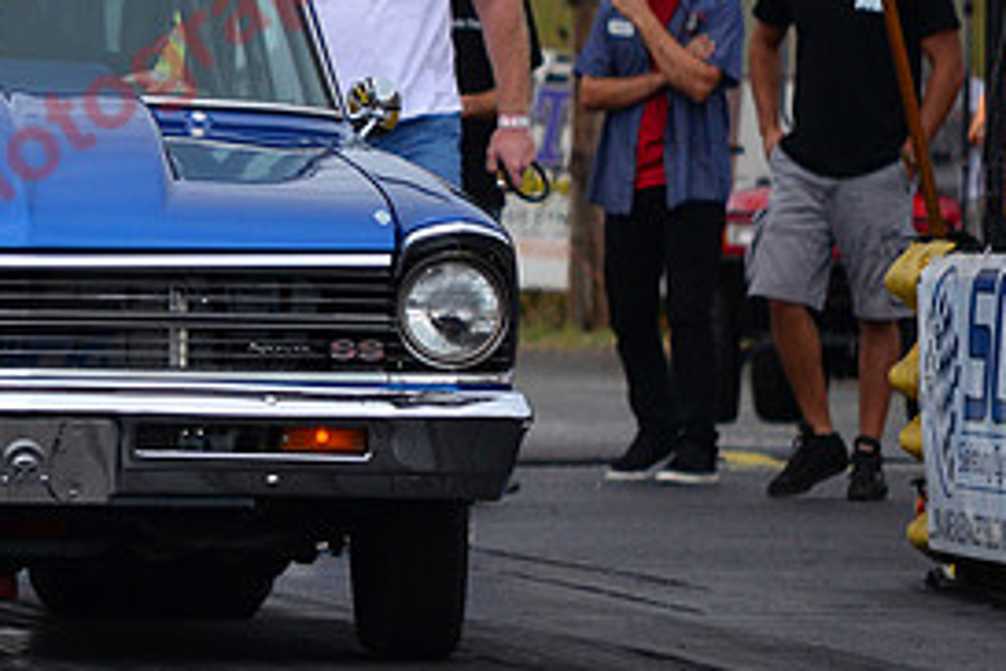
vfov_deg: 2.2
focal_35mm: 637
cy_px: 225
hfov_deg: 3.2
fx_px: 17799
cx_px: -44
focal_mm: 200
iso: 1000
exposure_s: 1/2500
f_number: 6.3
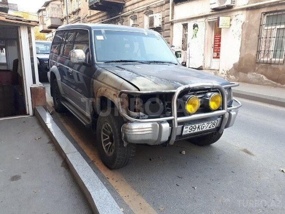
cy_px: 107
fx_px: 222
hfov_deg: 65.3
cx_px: 142
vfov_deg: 51.4
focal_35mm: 27
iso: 64
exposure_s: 1/33
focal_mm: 3.6
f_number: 1.9
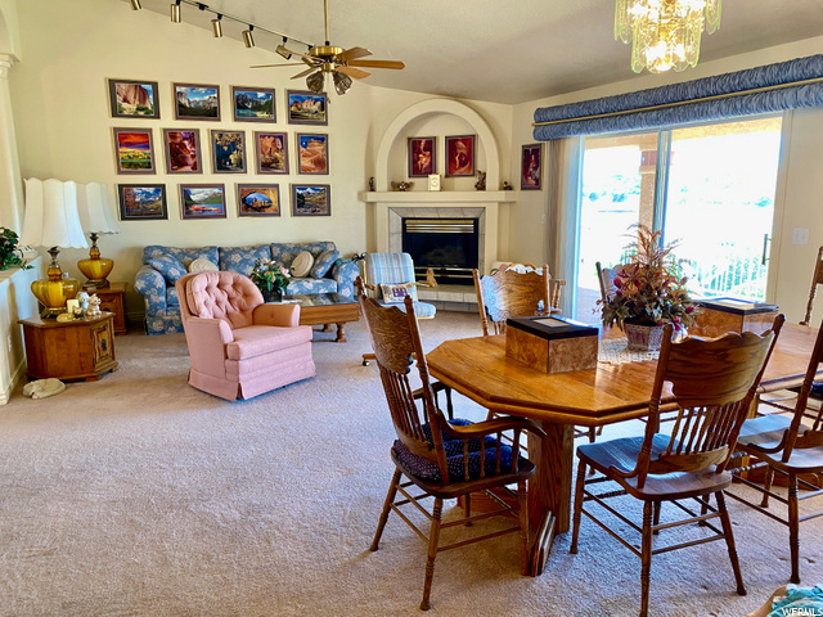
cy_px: 308
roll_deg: +0.1
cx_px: 412
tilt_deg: -10.9
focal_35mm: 26
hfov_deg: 67.3
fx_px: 618
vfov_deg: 53.1
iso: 100
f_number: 1.8
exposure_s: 1/60
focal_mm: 4.25
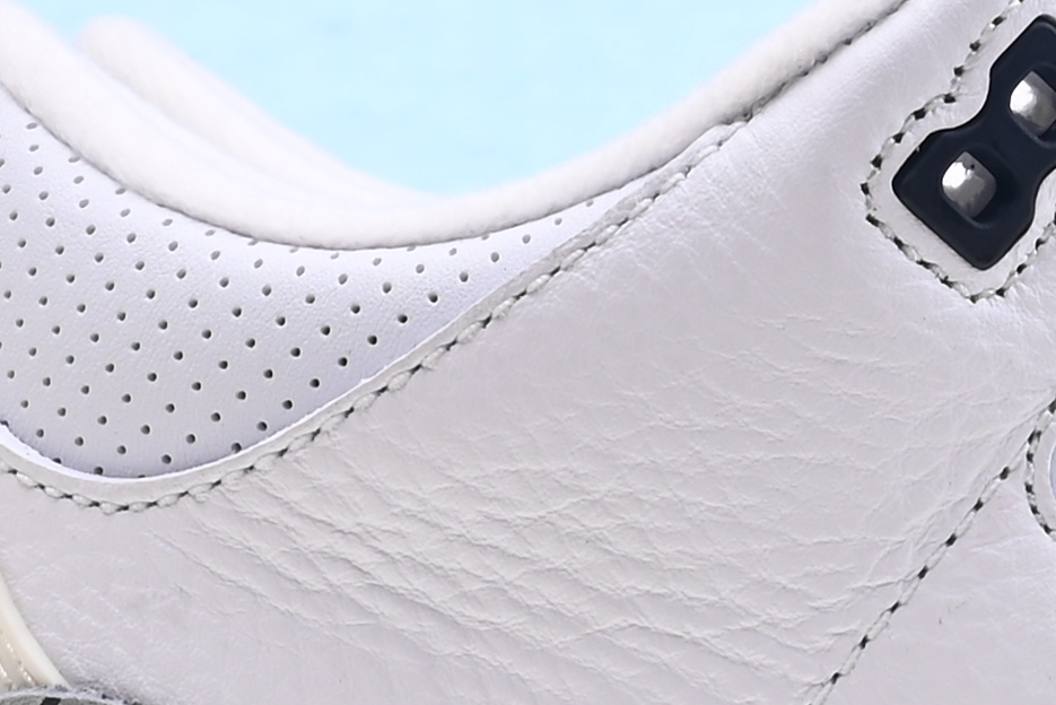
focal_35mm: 251
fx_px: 7365
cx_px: 1048
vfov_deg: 5.5
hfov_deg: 8.2
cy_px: -69
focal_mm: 39
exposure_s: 1/2
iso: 100
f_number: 16
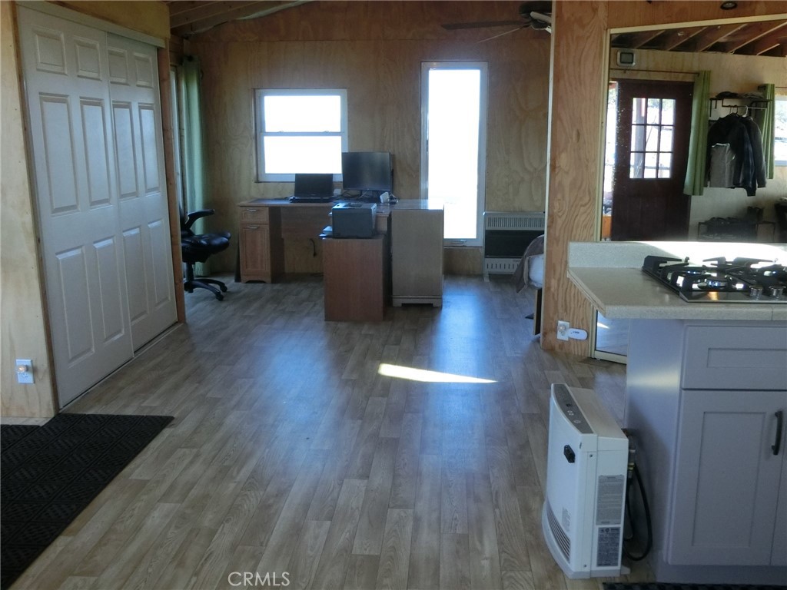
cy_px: 295
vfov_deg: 41.8
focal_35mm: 34
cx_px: 394
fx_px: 773
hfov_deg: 54.0
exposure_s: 1/125
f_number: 3.9
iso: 400
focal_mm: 6
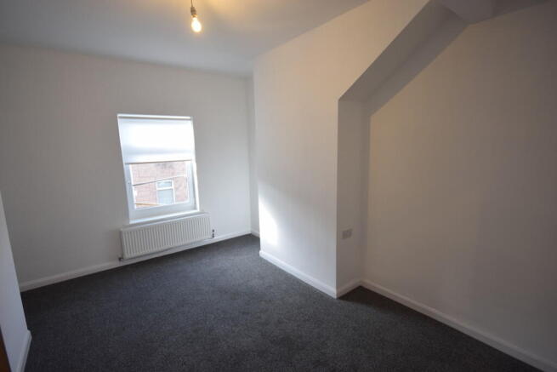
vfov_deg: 72.1
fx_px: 255
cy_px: 186
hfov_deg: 95.0
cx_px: 278
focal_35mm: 16
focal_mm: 11
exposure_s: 1/125
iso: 400
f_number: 5.6
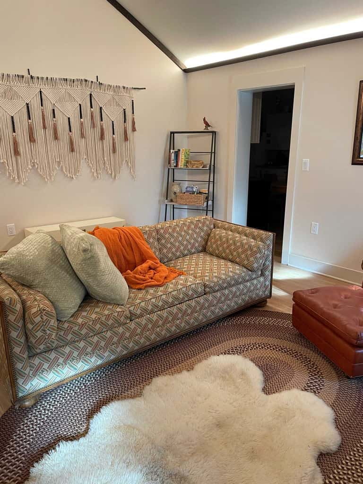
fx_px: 364
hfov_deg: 53.1
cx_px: 182
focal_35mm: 26
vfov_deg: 67.3
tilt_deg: -14.7
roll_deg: +0.5
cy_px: 242
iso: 80
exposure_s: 1/60
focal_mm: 4.2
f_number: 1.6
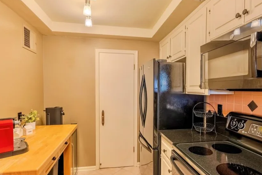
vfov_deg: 59.5
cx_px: 138
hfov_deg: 81.1
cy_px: 93
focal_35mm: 21
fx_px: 153
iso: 800
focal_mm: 16
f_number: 7.1
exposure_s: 1/125
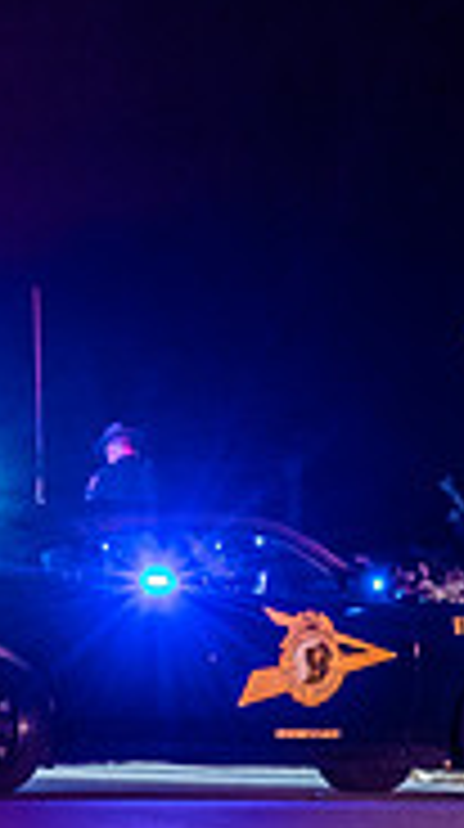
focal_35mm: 614
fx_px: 13479
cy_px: 409
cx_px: -161
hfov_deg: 2.0
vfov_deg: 3.5
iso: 2000
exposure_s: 1/25
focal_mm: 116
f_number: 4.5
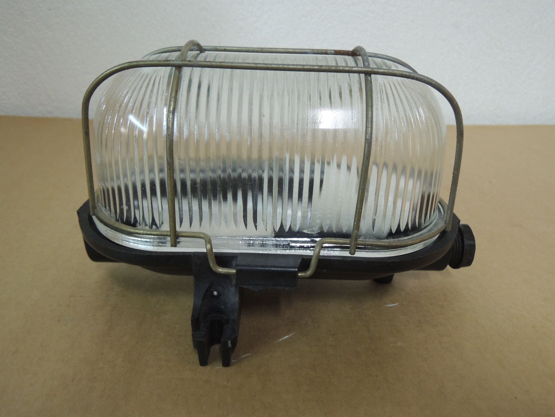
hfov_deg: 71.6
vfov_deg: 56.8
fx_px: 385
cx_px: 278
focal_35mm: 24
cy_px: 208
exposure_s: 1/30
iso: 360
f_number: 2.8
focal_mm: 4.3
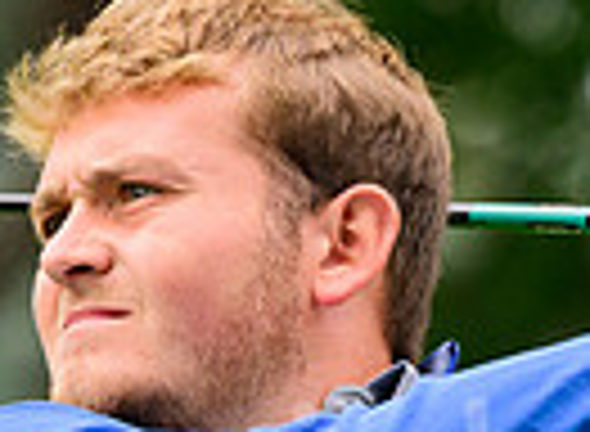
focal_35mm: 1066
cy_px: 688
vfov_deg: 1.4
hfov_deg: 1.9
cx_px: 39
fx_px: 18020
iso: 1000
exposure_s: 1/1600
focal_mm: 200
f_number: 4
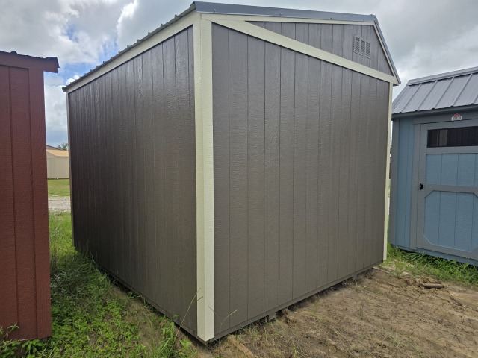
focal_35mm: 23
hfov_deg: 73.9
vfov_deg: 58.9
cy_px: 179
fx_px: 318
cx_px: 239
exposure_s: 1/5608
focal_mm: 6.3
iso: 80
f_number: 1.7
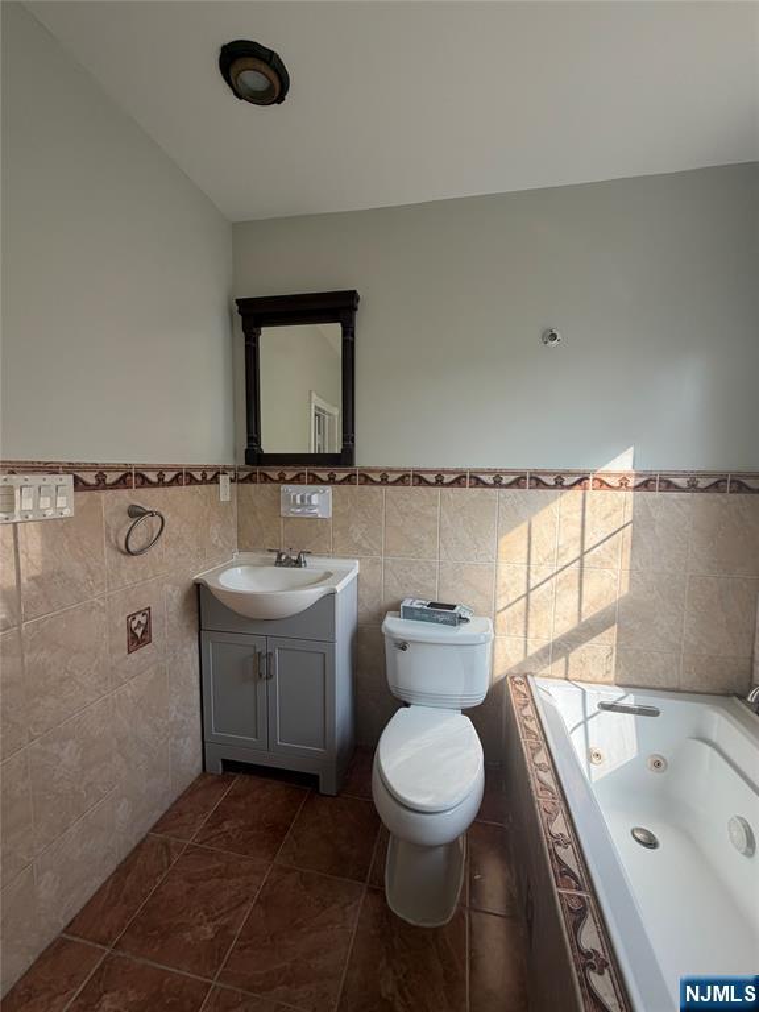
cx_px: 380
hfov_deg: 85.7
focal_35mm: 14
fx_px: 409
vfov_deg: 102.1
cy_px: 506
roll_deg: -0.9
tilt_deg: -5.1
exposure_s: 1/201
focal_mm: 2.22
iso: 40
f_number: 2.2
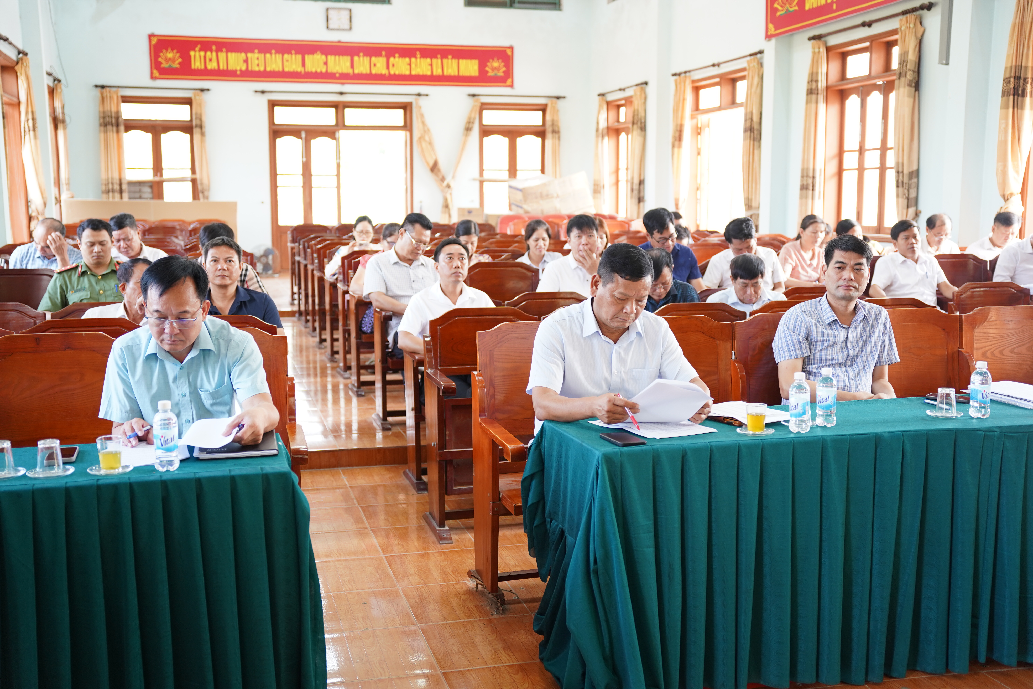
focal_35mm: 40
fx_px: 1153
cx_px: 516
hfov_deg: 48.2
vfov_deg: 33.2
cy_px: 344
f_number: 2.8
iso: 400
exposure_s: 1/40
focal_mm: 40.2
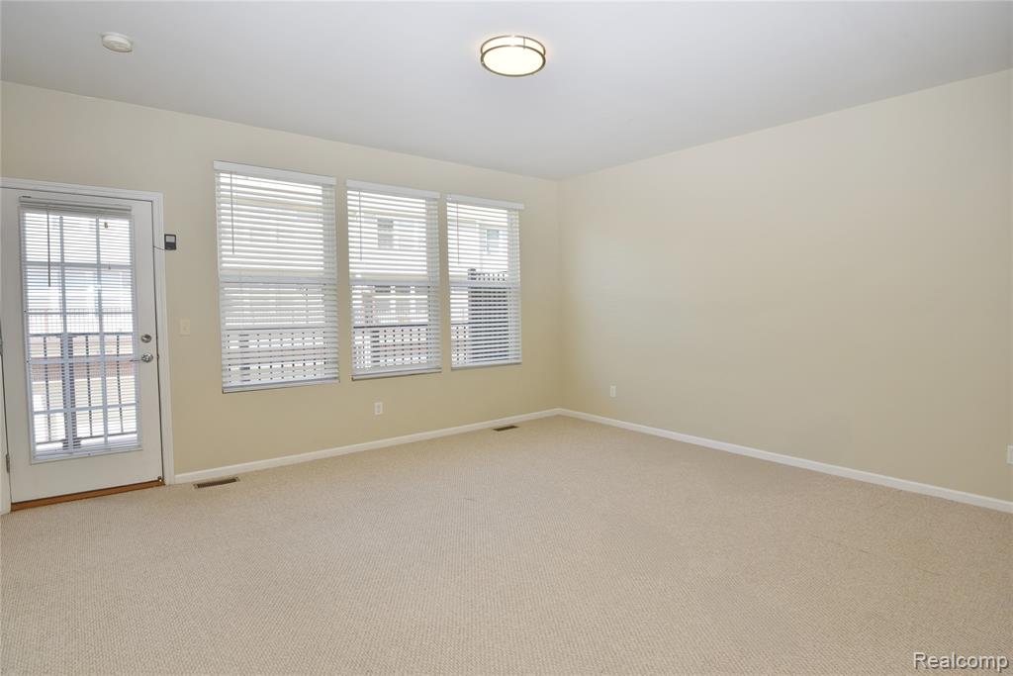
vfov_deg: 70.5
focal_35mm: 17
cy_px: 338
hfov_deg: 93.3
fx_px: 478
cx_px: 506
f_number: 6.3
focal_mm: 17
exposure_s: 1/60
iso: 100
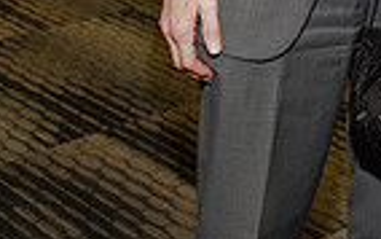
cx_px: 617
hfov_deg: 15.5
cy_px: -259
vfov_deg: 10.0
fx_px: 1257
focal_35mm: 121
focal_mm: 29
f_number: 5
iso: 200
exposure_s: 1/60
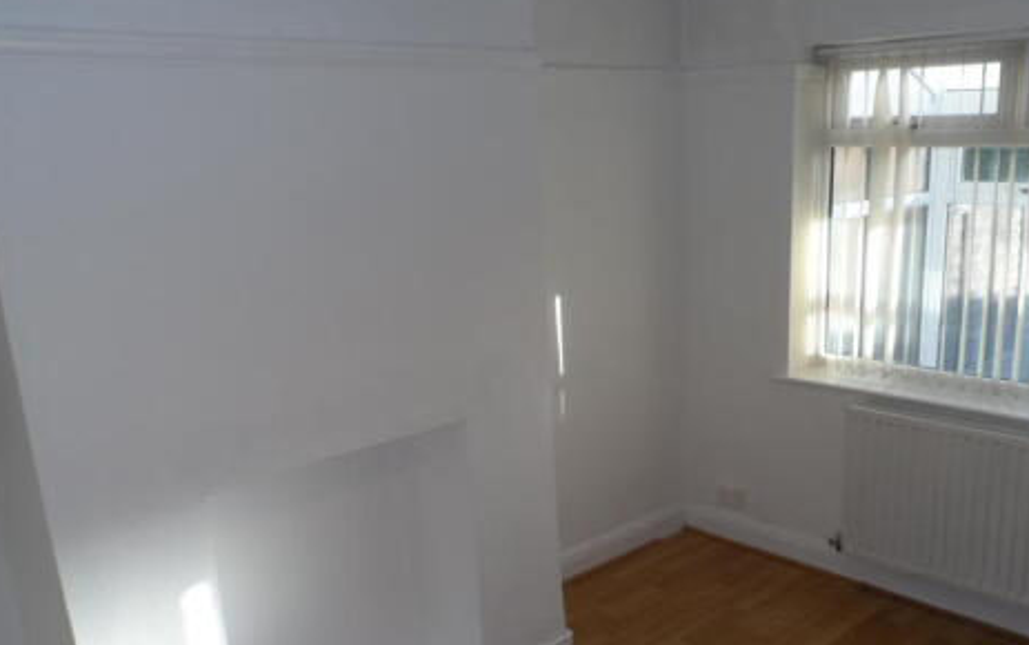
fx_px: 898
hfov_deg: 59.0
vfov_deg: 39.1
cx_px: 635
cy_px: 419
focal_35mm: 32
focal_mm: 4
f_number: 4
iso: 100
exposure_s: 1/60
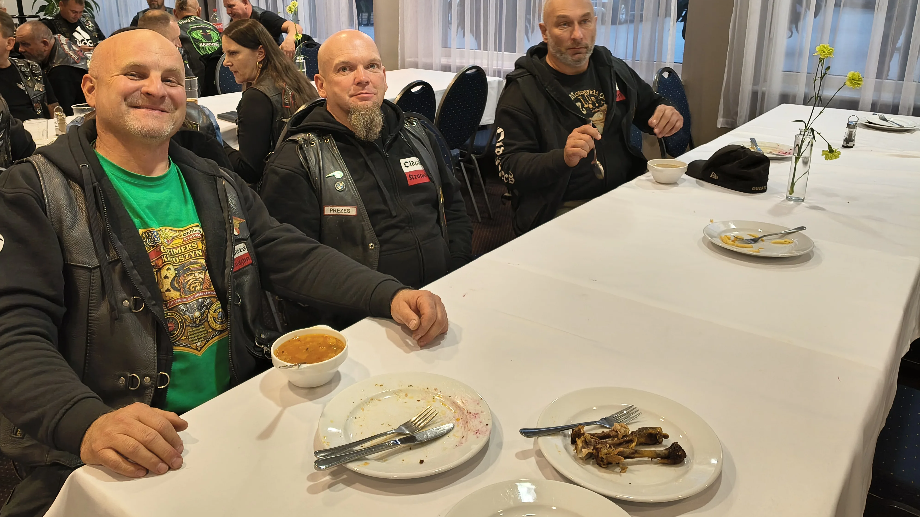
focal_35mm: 29
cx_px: 455
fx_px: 707
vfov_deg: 39.9
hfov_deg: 66.1
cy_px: 196
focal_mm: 4.81
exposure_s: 1/50
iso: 874
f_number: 1.8
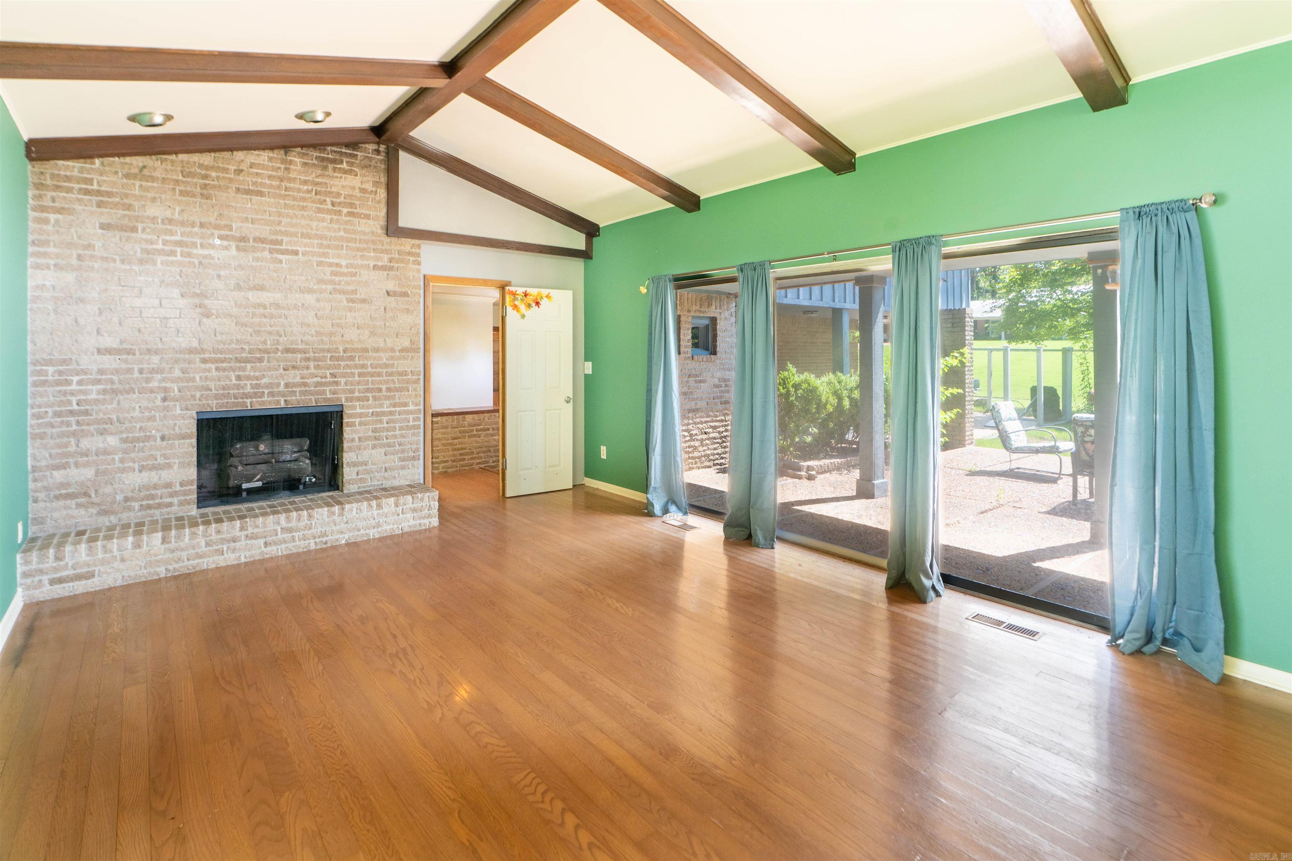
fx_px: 574
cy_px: 430
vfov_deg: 73.7
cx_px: 646
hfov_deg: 96.7
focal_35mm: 16
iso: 100
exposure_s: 1/160
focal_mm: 16
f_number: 8
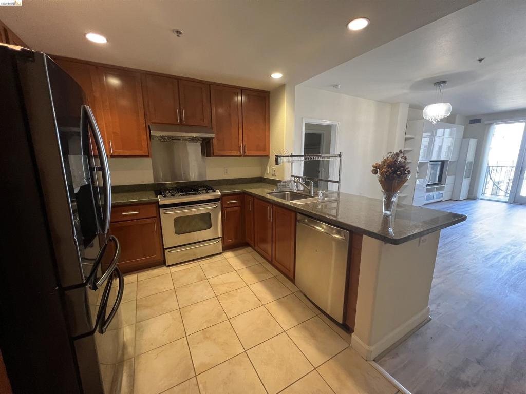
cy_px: 197
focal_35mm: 13
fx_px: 198
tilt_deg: -10.5
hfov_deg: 106.2
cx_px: 263
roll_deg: +0.8
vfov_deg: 89.9
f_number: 1.8
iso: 400
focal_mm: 1.57
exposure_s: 1/60
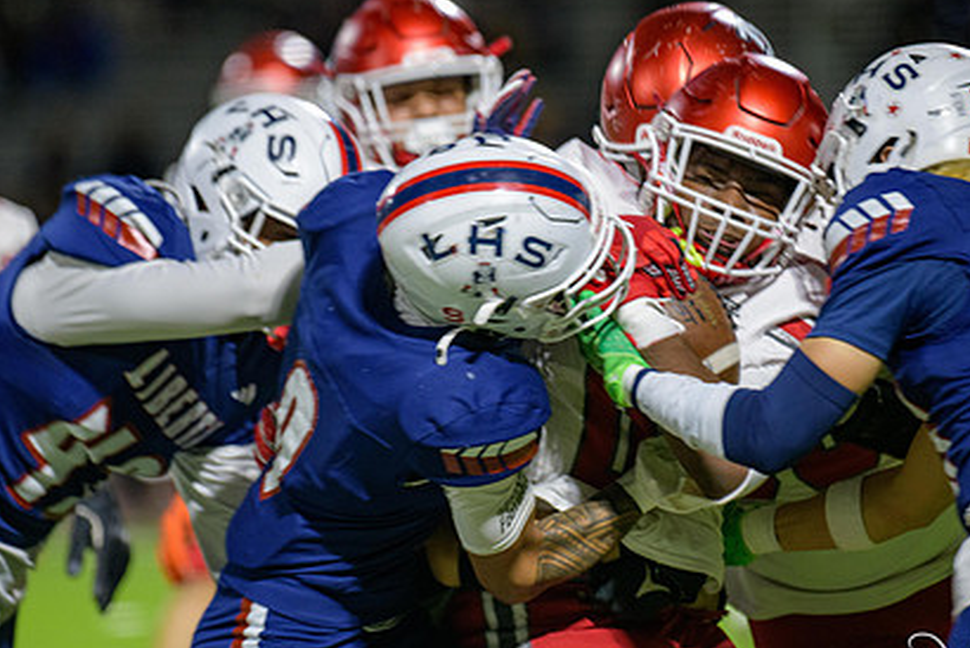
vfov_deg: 3.6
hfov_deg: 5.4
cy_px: 349
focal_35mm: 382
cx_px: 476
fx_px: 10300
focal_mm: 270
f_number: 2.8
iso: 2000
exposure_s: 1/250
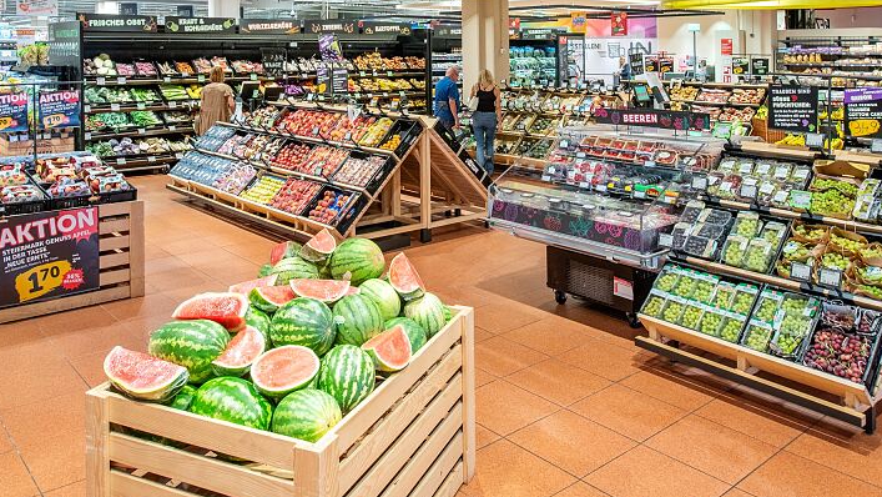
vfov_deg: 34.4
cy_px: 36
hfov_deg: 61.0
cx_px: 420
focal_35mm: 32
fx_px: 749
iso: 400
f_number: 8
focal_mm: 18
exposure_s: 1/20
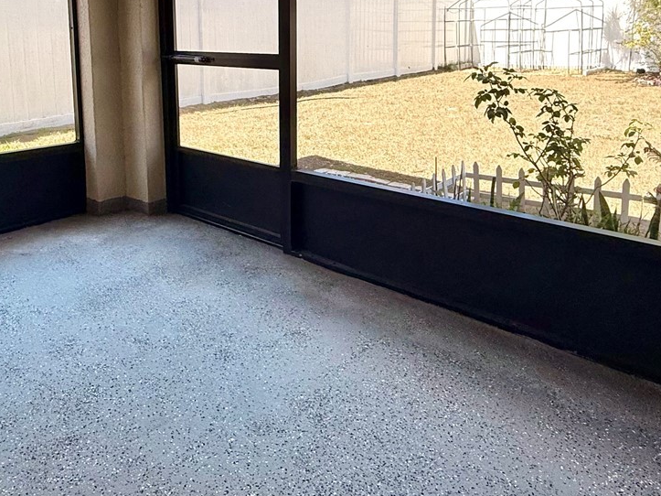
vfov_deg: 43.6
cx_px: 272
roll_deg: +0.2
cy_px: 112
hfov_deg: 58.0
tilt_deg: -8.4
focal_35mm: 31
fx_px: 592
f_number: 2.2
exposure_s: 1/613
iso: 50
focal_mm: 2.22
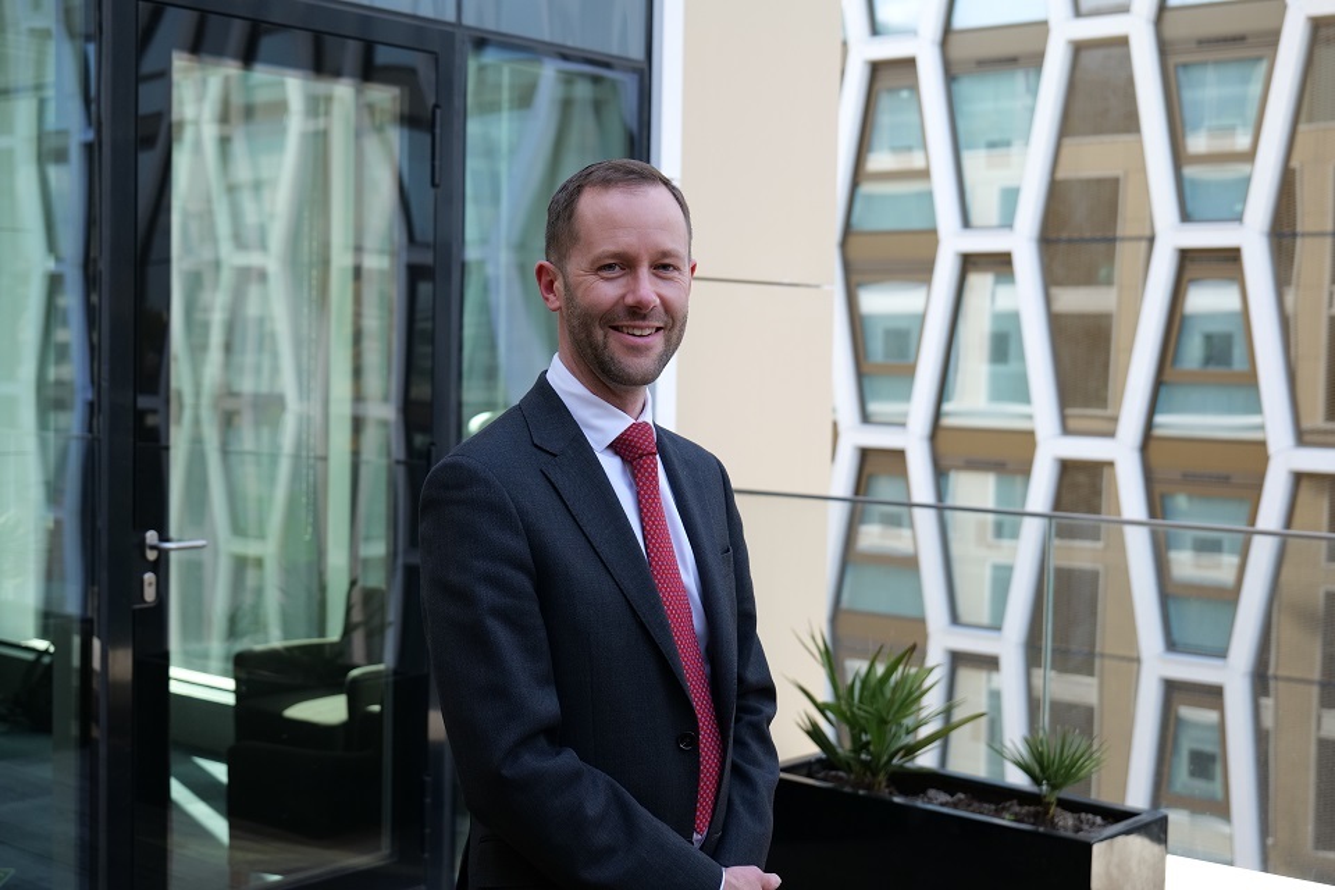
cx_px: 668
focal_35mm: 51
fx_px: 1891
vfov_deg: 26.5
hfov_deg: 38.9
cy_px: 445
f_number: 5.3
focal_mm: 51
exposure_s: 1/500
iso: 1000
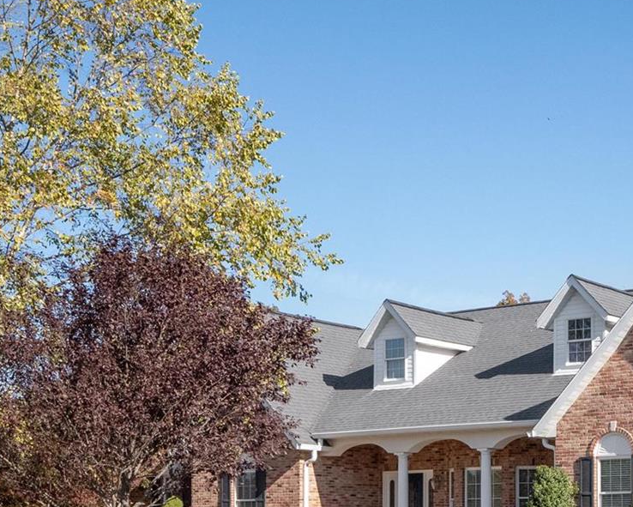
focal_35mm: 61
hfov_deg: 28.6
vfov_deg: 24.4
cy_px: 444
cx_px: 665
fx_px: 1143
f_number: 10
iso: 640
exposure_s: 1/500
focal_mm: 15
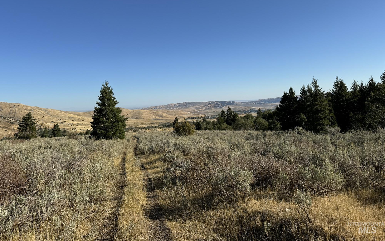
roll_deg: +4.2
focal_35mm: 26
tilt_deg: -0.3
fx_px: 273
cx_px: 194
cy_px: 96
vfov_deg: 47.3
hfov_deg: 70.4
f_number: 1.78
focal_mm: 6.76
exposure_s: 1/5814
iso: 80
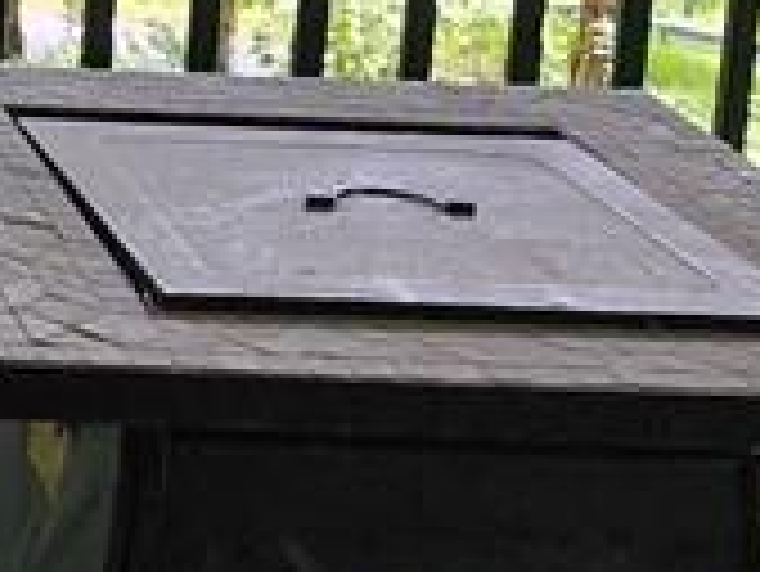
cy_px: -230
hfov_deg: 13.1
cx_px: -513
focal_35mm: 139
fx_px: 3054
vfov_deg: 10.4
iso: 50
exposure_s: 1/180
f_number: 1.8
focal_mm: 6.4
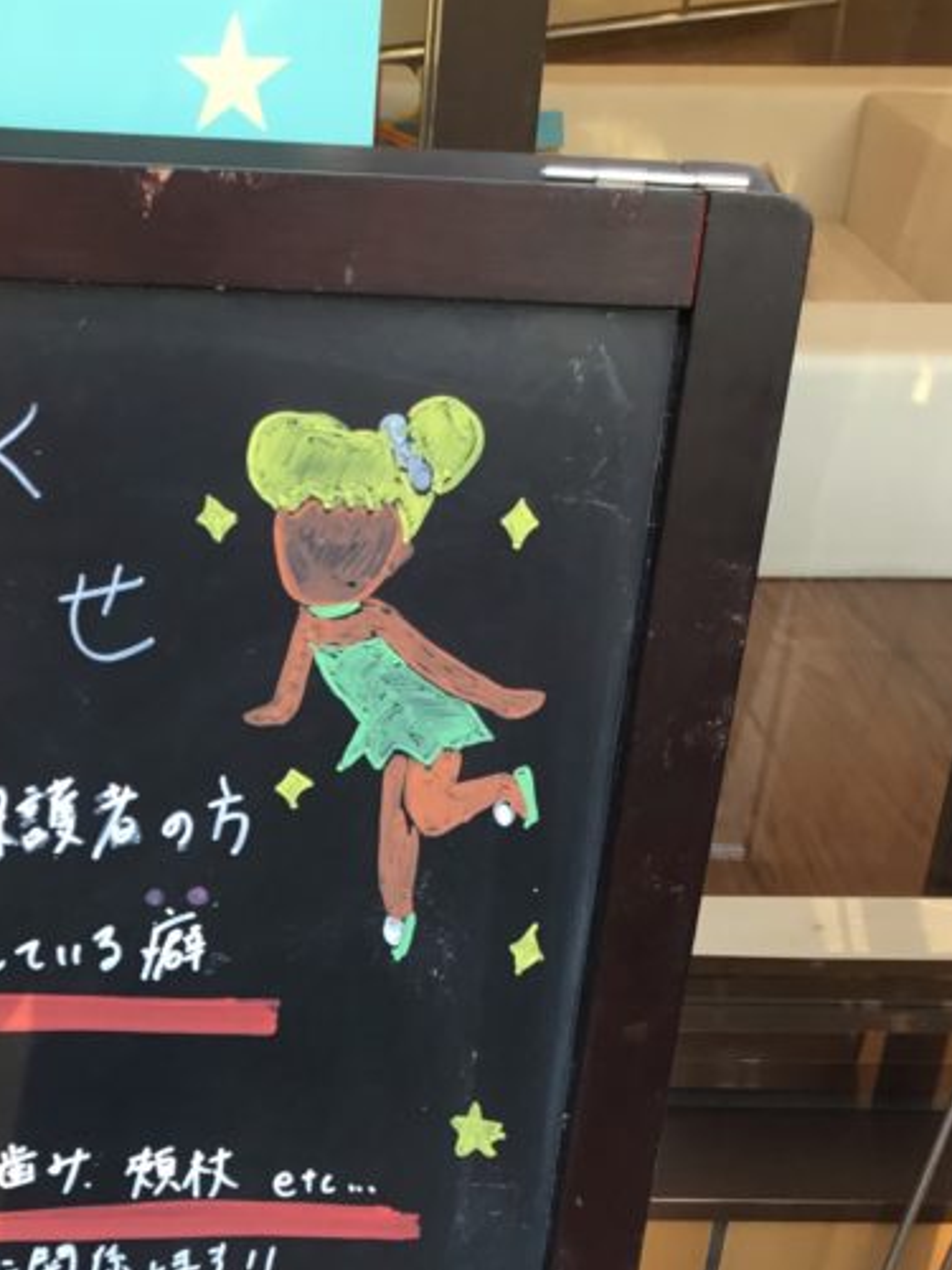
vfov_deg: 29.7
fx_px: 2273
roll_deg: +0.2
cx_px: 157
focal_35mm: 62
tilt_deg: -35.4
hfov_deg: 23.2
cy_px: 1179
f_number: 2.4
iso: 32
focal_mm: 3.3
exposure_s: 1/60
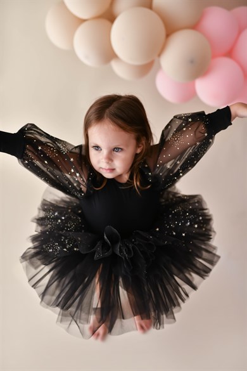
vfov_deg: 54.4
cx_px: 124
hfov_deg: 37.9
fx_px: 360
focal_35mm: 35
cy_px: 186
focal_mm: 35
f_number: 2
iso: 125
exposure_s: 1/400
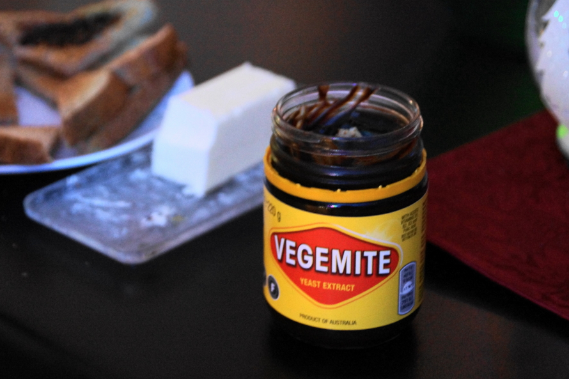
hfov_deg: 17.3
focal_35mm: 118
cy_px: 190
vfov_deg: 11.6
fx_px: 1865
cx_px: 264
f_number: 5
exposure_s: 1/20
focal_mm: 70
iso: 1600
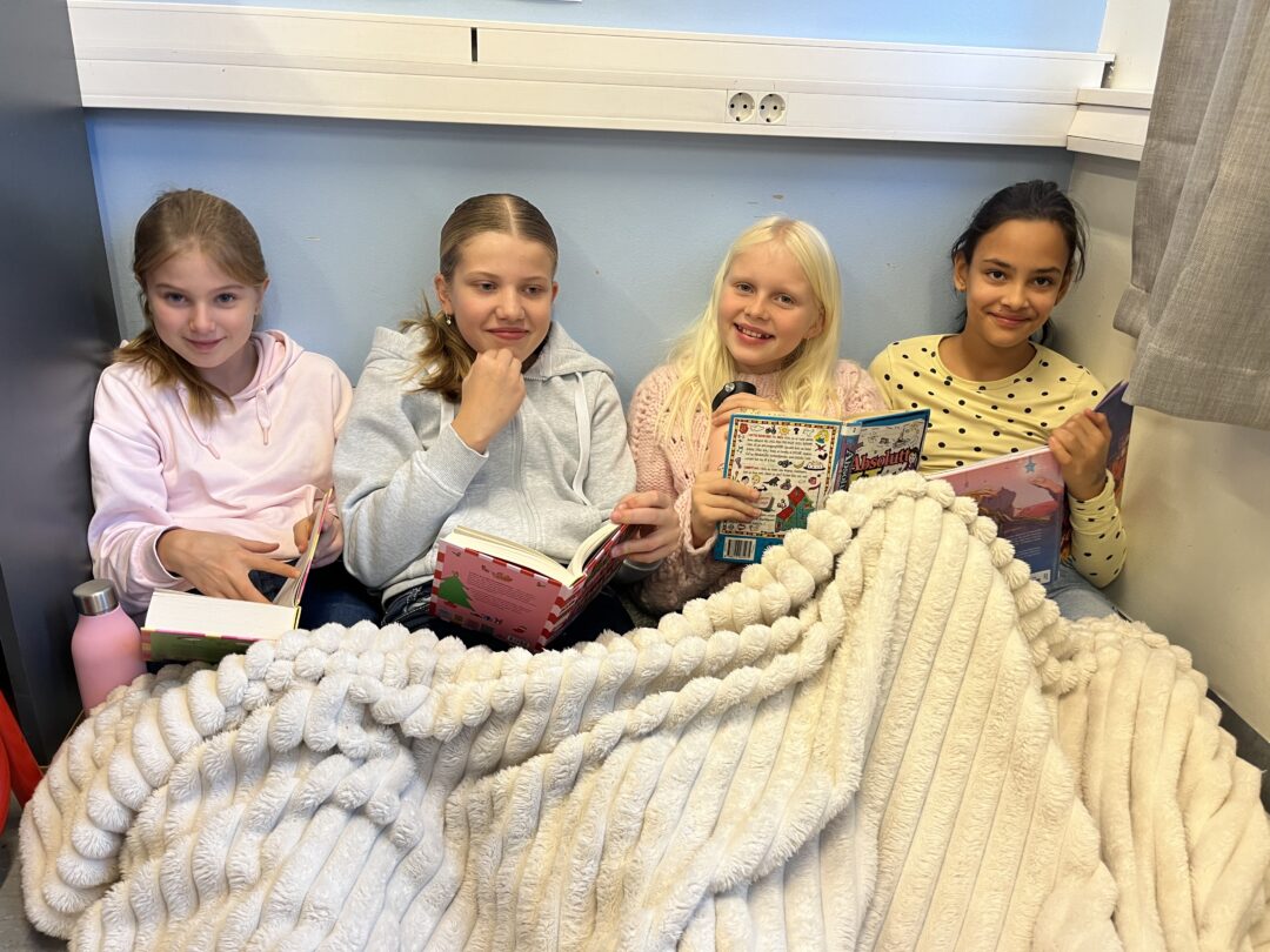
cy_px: 476
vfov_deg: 53.1
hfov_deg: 67.3
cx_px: 635
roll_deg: -2.7
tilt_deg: -23.3
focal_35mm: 26
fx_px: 954
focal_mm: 5.1
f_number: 1.6
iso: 80
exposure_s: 1/50
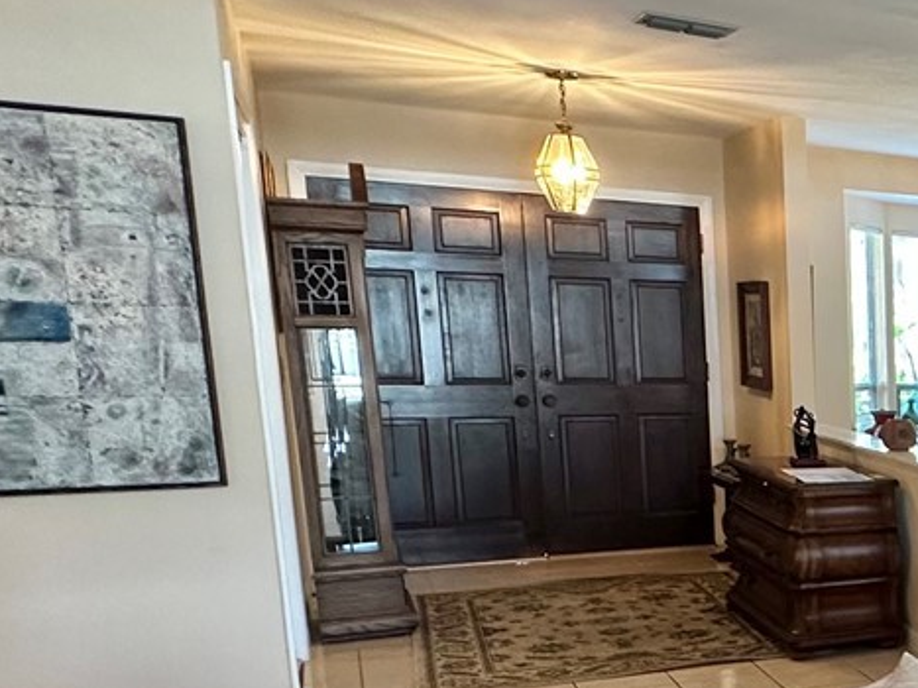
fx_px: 1273
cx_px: 1301
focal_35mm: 48
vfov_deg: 29.6
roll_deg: -1.3
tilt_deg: -9.3
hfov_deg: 28.9
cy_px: 545
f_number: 2.2
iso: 160
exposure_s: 1/60
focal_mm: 2.22
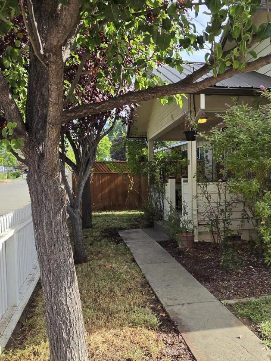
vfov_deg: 58.3
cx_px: 148
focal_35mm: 31
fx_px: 324
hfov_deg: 45.4
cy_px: 194
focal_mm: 2.2
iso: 100
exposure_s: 1/1799
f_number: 2.2
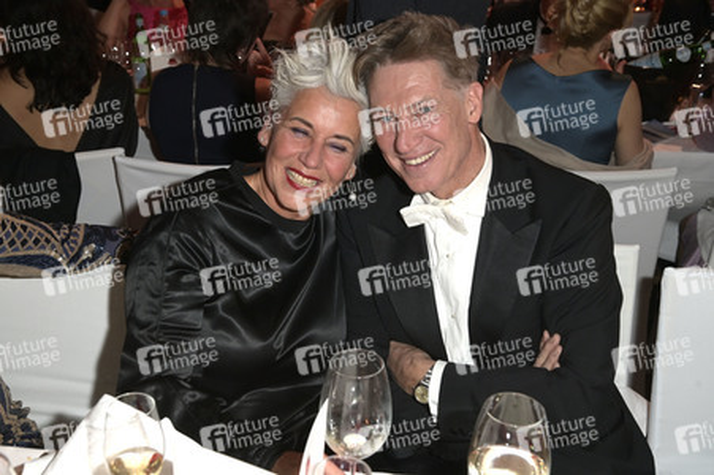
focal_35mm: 38
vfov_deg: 35.0
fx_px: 753
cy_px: 238
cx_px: 357
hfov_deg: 50.7
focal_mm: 38
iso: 1000
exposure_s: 1/100
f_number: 5.6
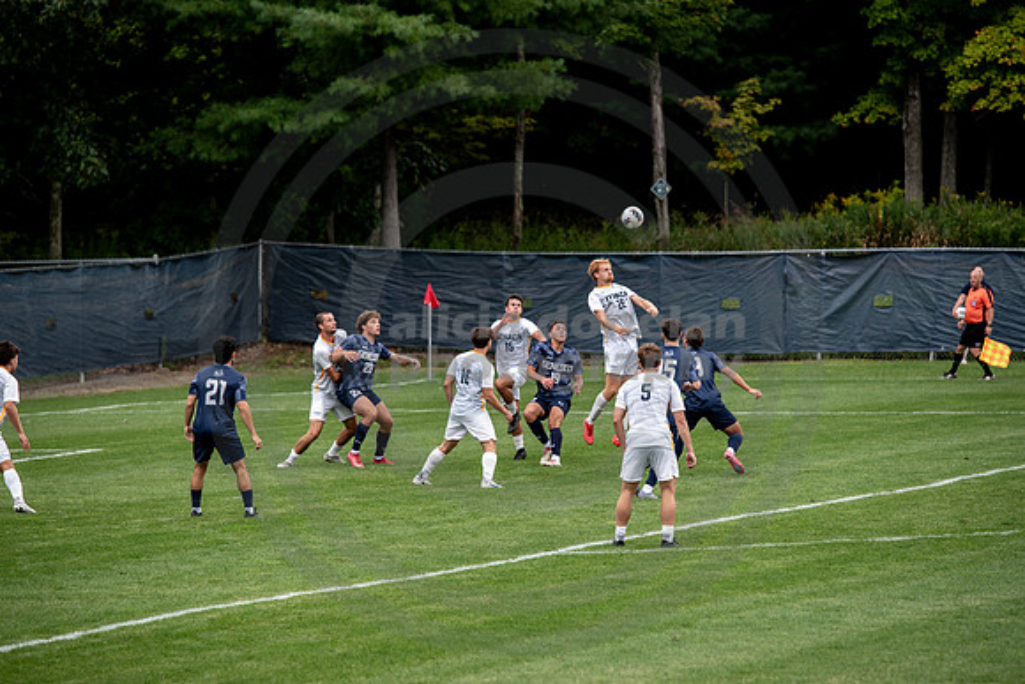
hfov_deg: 10.2
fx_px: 5751
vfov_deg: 6.8
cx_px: 513
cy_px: 342
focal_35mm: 202
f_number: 4
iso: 320
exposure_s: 1/1000
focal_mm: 200
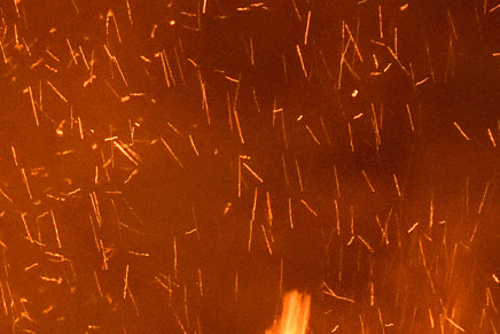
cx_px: -102
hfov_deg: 5.6
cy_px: 63
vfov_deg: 3.8
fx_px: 5043
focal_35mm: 363
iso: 5000
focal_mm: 66
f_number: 5
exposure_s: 1/60
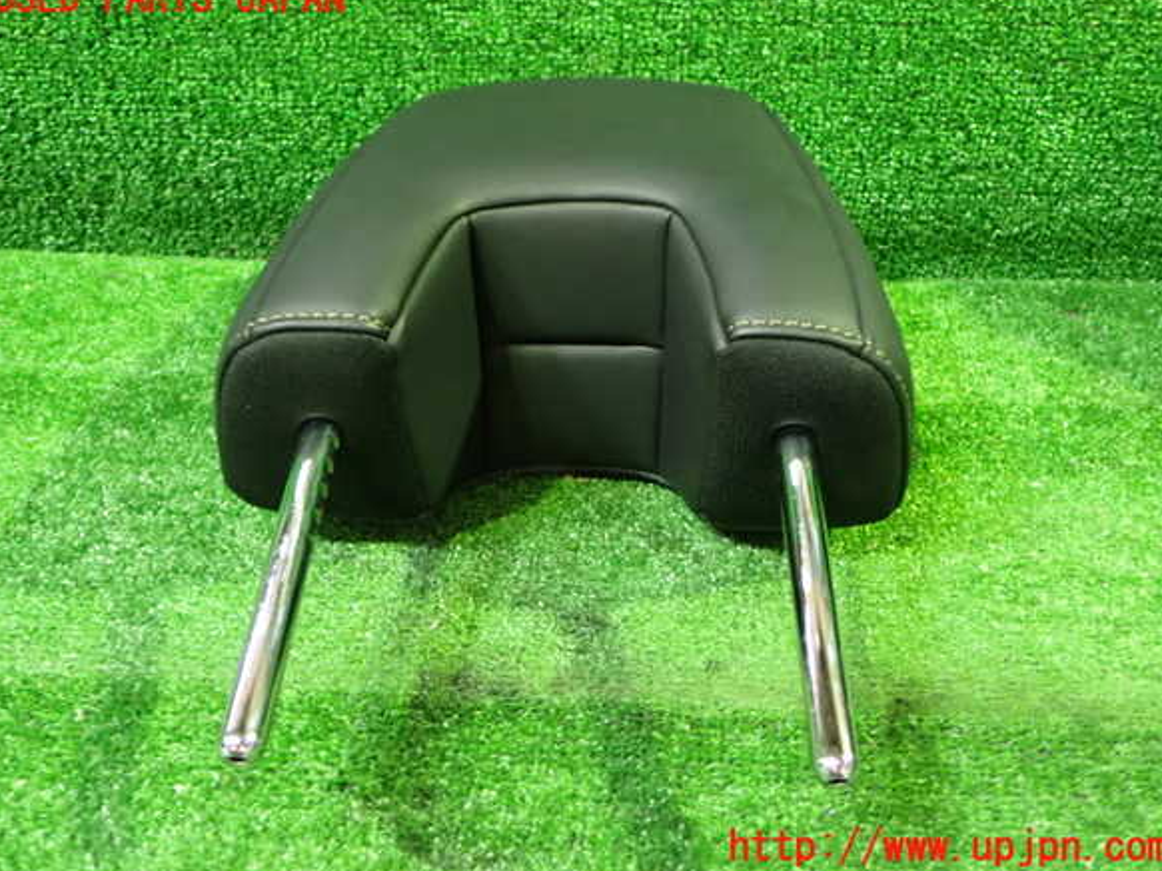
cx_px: 581
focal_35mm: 33
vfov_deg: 42.9
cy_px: 424
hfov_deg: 55.4
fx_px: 1107
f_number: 2.4
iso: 800
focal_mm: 5.79
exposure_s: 1/25
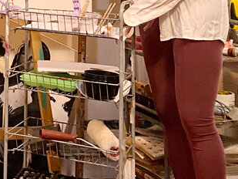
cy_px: -117
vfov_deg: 13.6
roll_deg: -1.5
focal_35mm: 100
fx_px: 688
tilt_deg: +5.6
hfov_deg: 17.9
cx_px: -98
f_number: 1.8
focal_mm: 3
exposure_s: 1/100
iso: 40
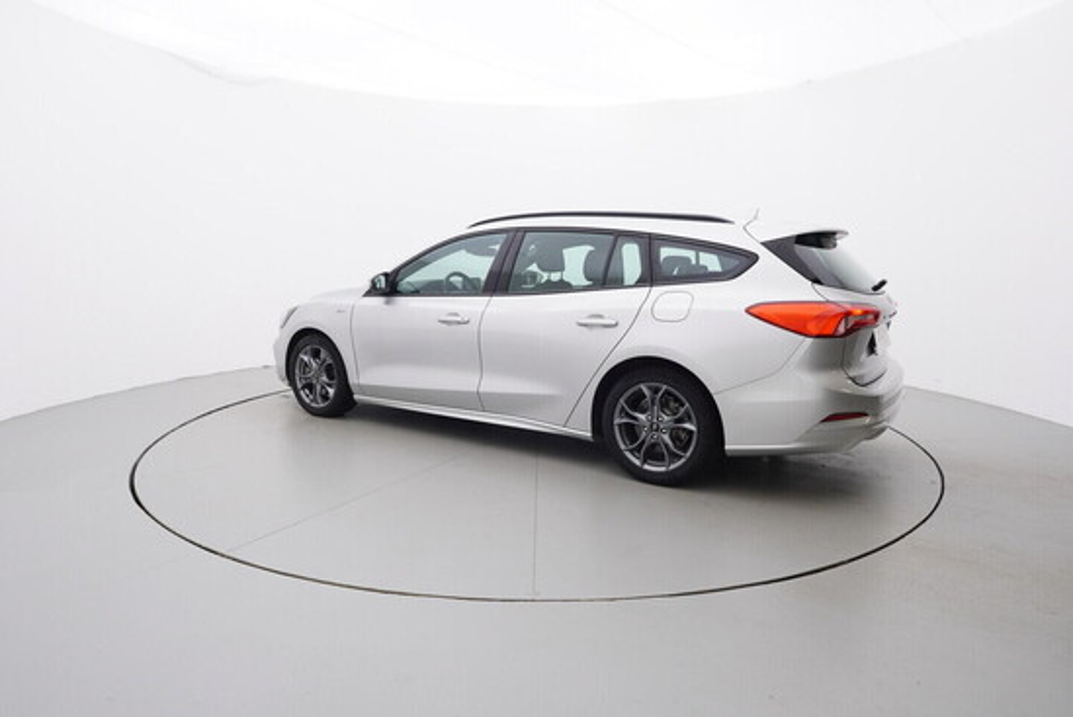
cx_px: 536
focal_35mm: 22
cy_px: 358
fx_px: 671
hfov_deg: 77.3
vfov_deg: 56.2
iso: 200
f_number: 5
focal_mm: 15
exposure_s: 1/80
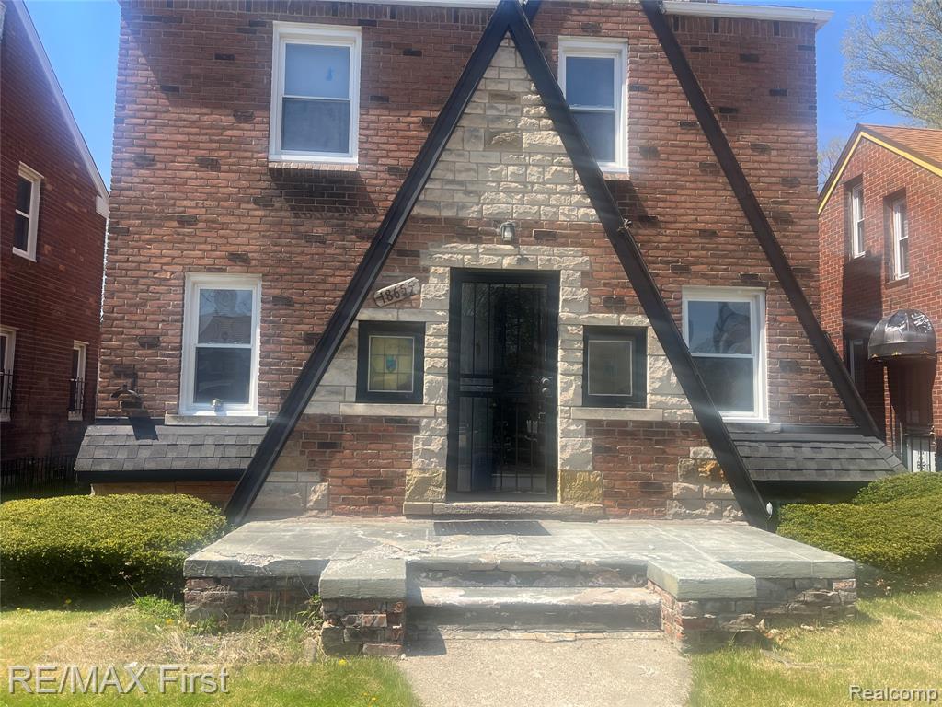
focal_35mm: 26
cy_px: 354
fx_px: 708
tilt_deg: +5.4
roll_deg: -1.5
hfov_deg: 67.3
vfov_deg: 53.1
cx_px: 471
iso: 50
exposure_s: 1/1672
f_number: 1.6
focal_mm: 5.1
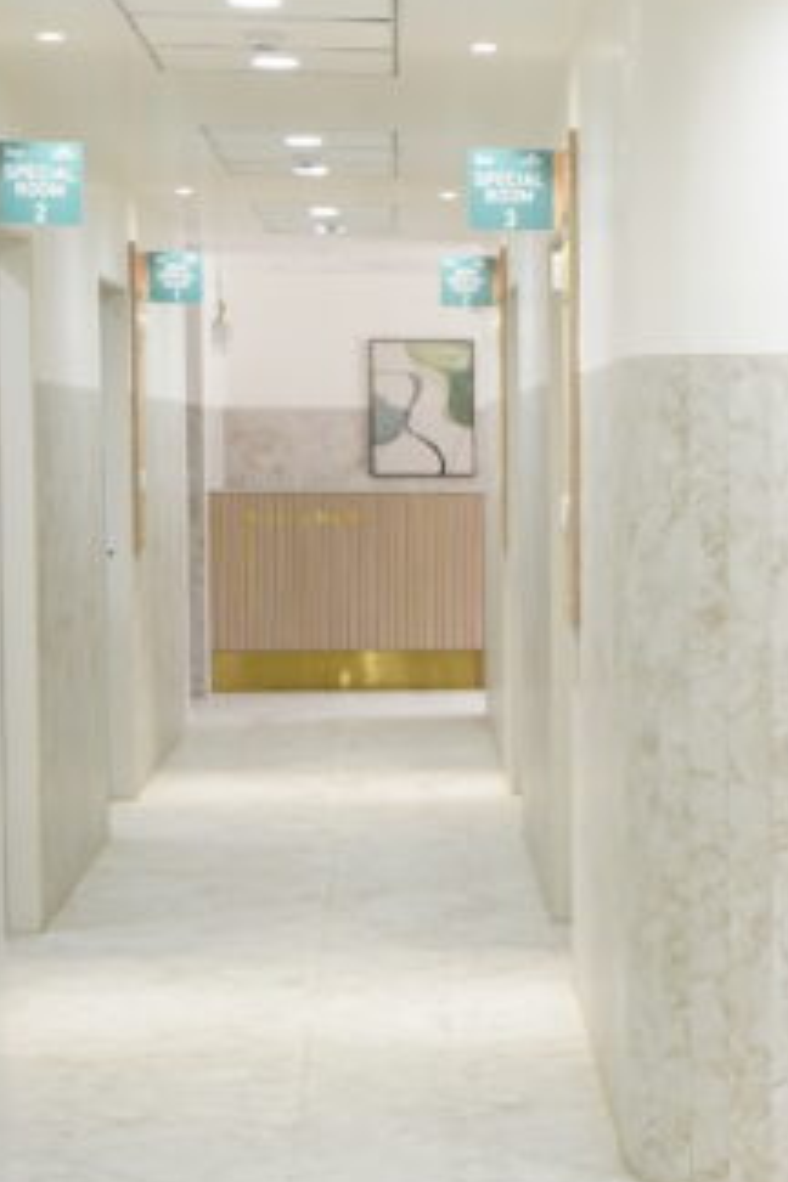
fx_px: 3217
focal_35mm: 98
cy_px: 649
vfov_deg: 20.8
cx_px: 925
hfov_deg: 13.6
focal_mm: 31
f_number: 5
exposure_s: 1/100
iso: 1600
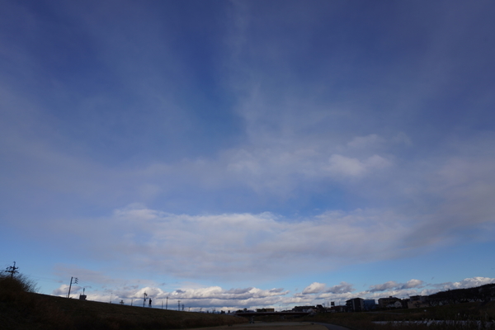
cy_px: 165
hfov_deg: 73.7
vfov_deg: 53.1
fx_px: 330
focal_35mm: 24
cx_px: 248
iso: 100
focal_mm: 24
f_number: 8
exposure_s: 1/400
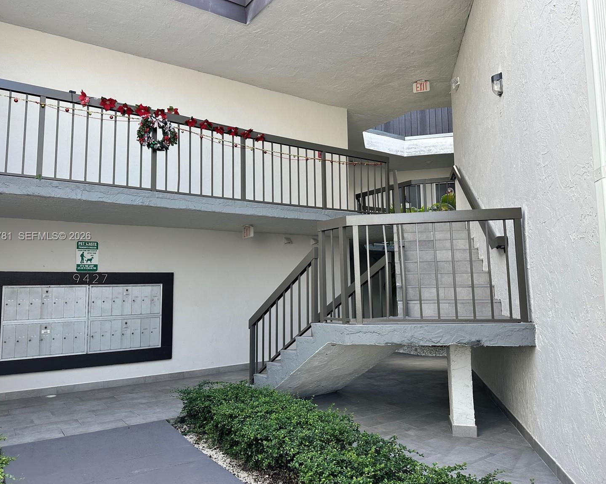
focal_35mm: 26
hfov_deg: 66.0
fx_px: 466
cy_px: 237
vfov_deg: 54.9
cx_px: 296
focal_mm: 6.86
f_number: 1.78
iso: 80
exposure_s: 1/513
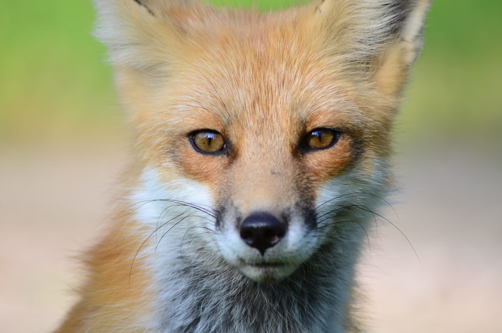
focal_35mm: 450
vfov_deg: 3.0
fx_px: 6262
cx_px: 251
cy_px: 166
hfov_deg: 4.6
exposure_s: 1/160
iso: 100
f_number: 5.6
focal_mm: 300
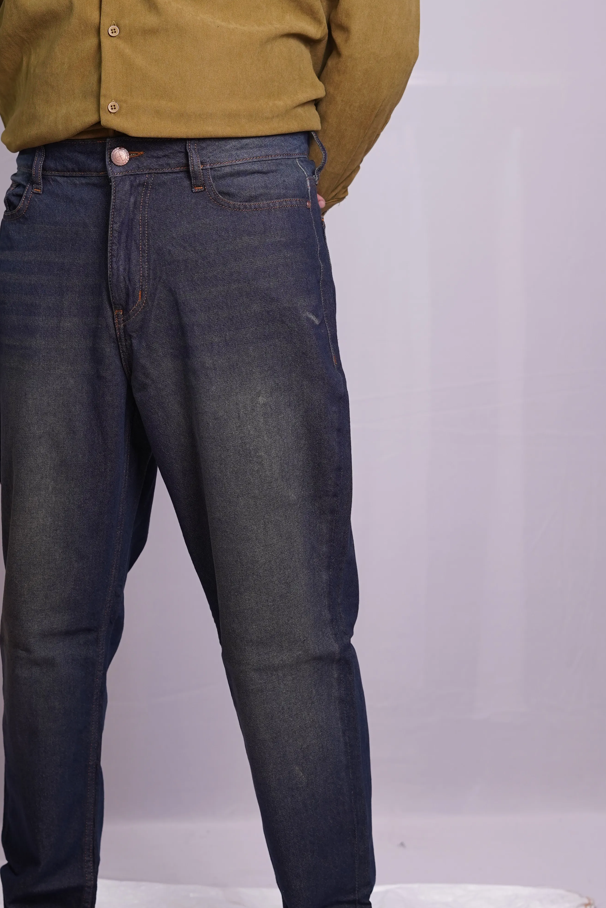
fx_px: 1919
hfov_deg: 17.9
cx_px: 207
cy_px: 412
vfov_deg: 26.6
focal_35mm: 76
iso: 640
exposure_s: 1/100
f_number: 3.5
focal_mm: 50
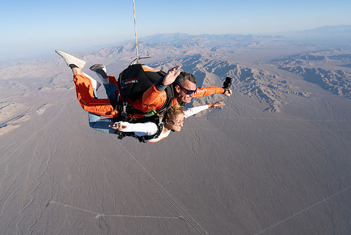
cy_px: 118
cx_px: 176
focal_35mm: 24
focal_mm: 24
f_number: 7.1
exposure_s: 1/2000
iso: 800
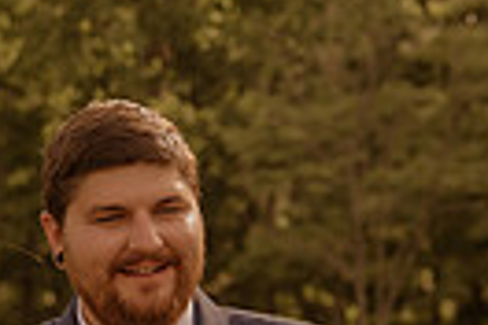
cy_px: 367
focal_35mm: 176
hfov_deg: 11.6
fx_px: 2386
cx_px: 104
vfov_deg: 7.7
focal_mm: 40
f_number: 2.8
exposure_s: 1/2000
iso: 500
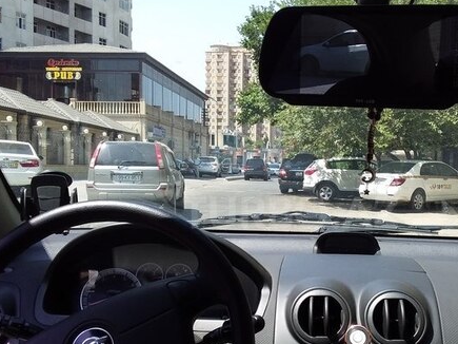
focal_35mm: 47
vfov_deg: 30.7
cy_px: 213
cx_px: 291
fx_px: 622
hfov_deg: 40.1
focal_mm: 3.3
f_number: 2.2
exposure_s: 1/486
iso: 40
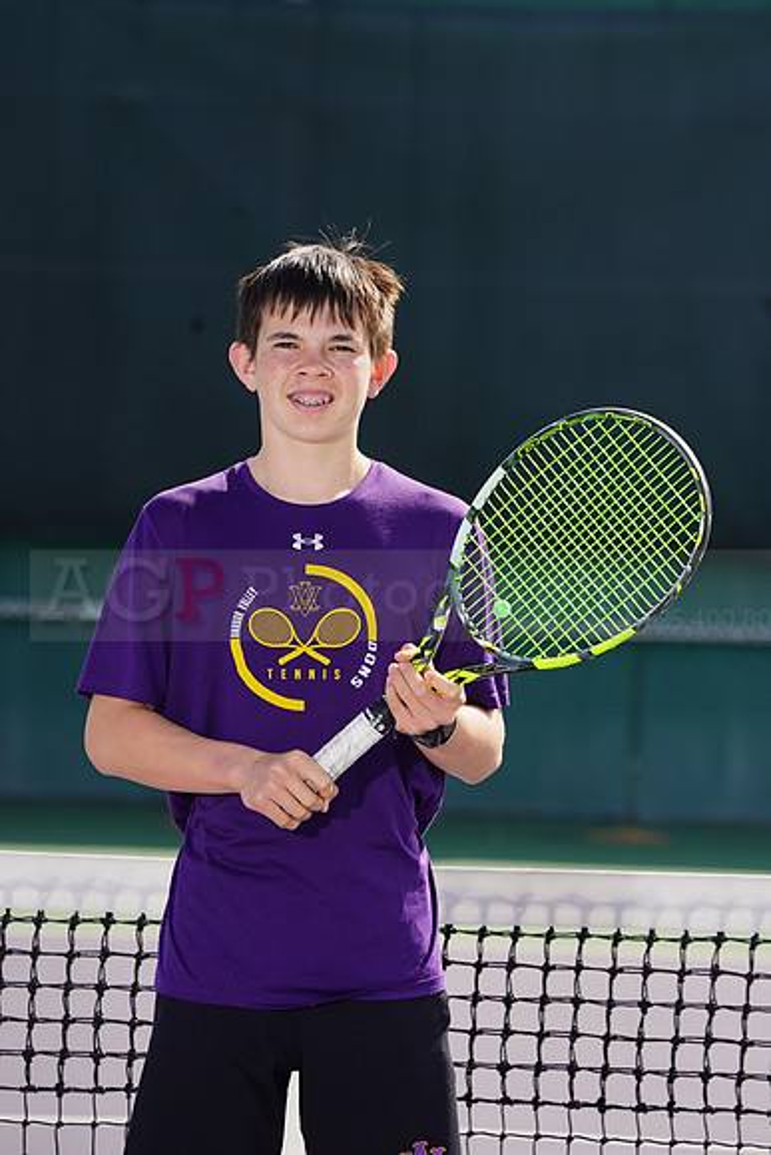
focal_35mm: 276
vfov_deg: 7.5
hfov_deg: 5.0
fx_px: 8861
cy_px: 578
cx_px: 386
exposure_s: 1/250
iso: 100
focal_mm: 276
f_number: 8
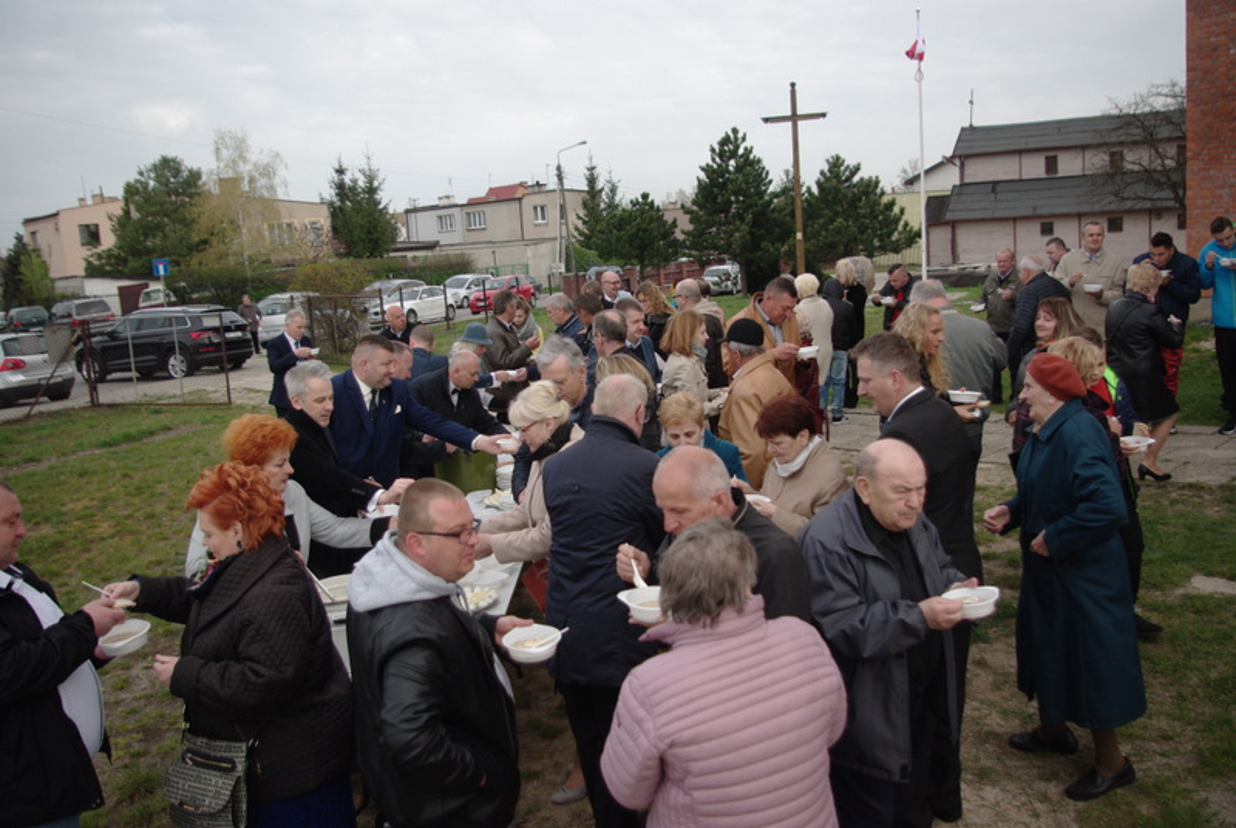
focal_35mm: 30
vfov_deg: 43.7
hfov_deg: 61.9
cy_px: 414
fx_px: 1032
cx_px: 618
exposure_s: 1/500
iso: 280
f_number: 4
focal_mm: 20
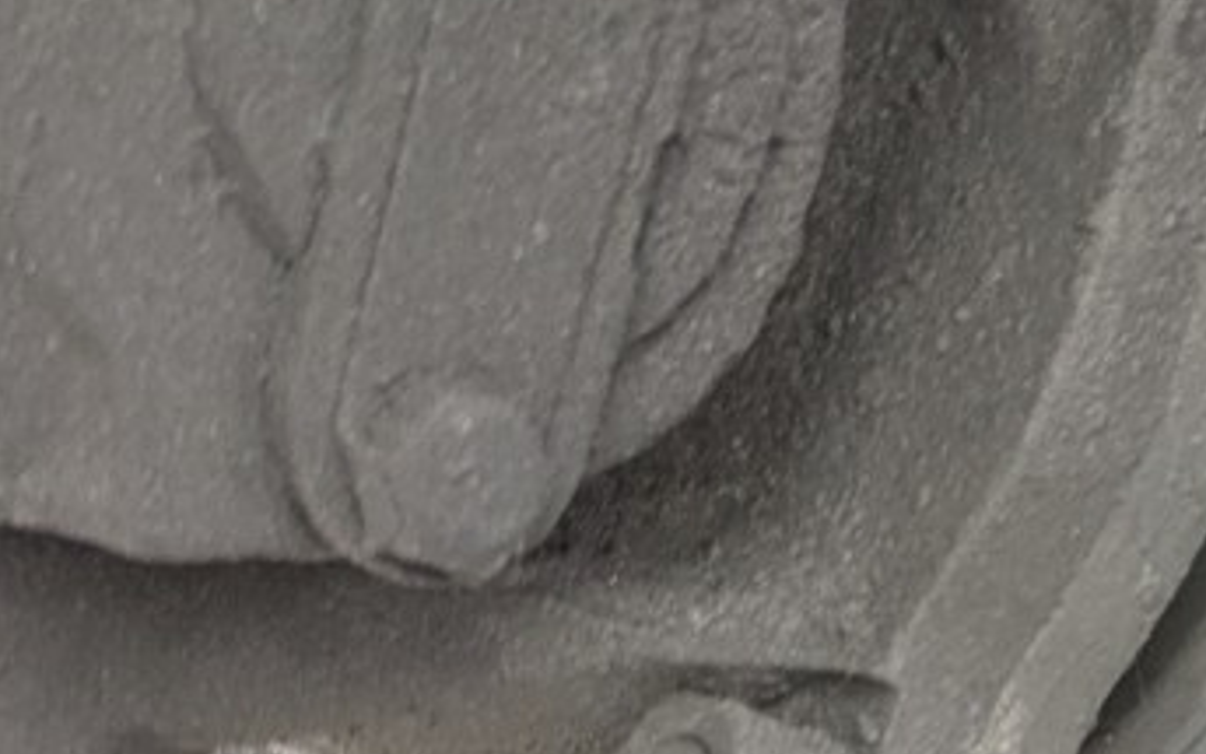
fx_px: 4043
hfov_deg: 15.5
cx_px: 1862
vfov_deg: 9.5
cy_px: 1792
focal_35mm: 123
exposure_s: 1/100
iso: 48
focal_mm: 5.43
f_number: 1.89
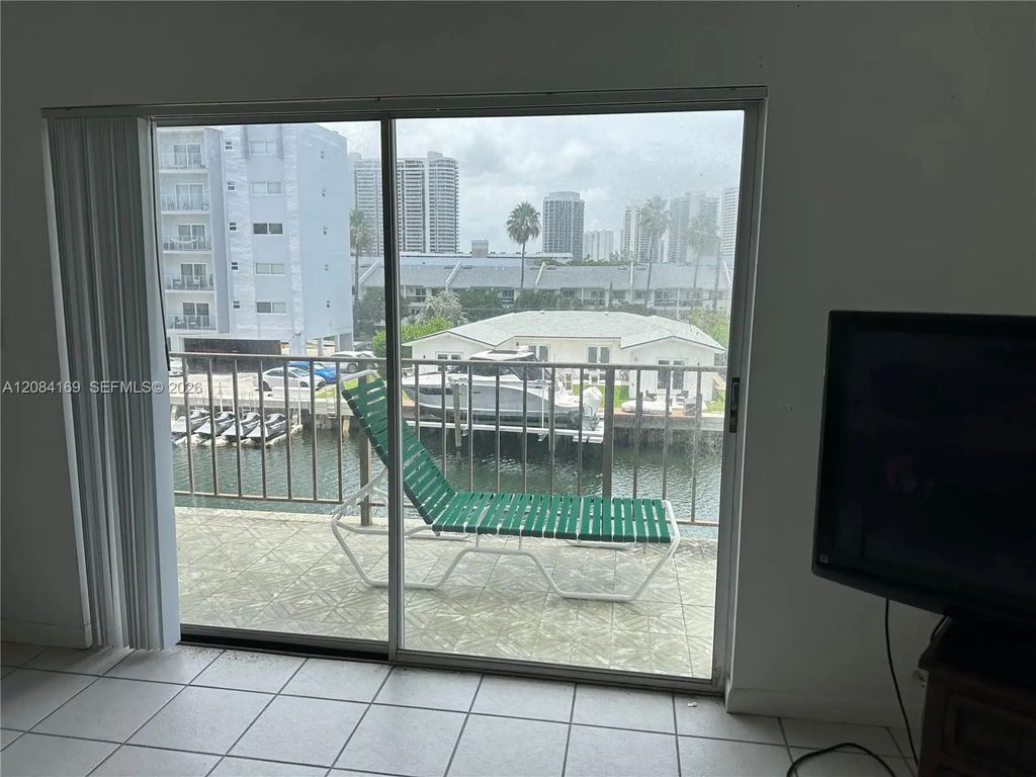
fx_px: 718
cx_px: 518
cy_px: 388
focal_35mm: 24
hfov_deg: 71.6
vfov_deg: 56.8
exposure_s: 1/2469
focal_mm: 6.86
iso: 80
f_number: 1.78
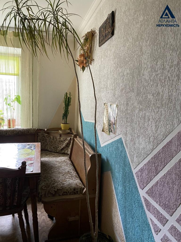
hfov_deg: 53.1
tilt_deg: -6.1
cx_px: 90
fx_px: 181
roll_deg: -3.1
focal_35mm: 26
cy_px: 121
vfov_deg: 67.3
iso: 400
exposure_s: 1/33
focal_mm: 4.25
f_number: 1.8
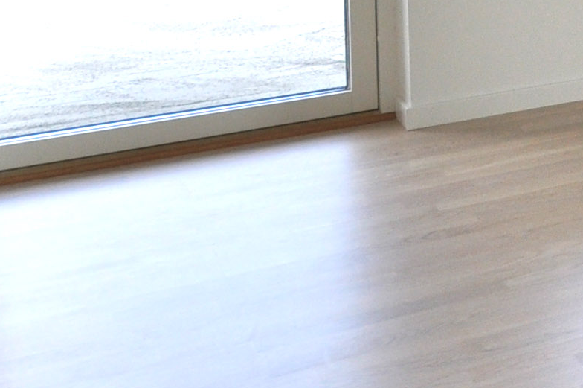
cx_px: 1301
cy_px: -264
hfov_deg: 16.0
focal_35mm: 82
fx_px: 1327
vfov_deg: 14.9
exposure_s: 1/60
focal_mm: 10
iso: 200
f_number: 8
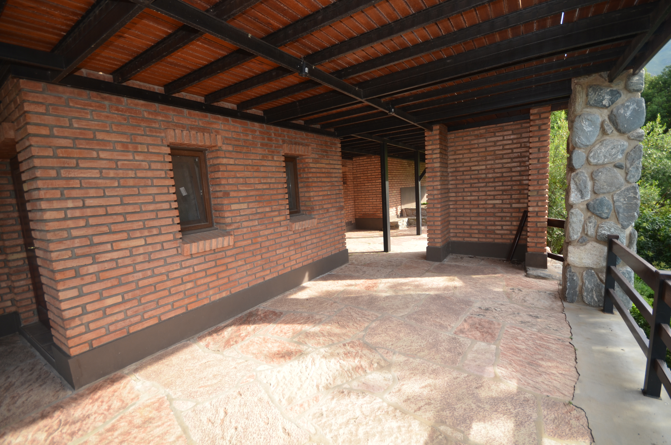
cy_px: 222
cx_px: 336
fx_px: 279
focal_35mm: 15
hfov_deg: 100.5
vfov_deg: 77.1
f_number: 5.6
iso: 200
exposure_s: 1/125
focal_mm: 10
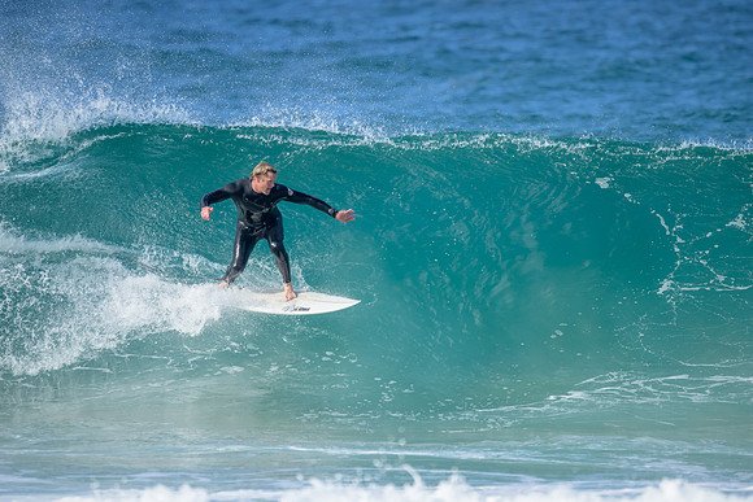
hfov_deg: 2.6
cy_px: 251
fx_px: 16736
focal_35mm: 800
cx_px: 376
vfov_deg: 1.7
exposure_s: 1/2500
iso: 640
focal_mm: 800
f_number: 6.3
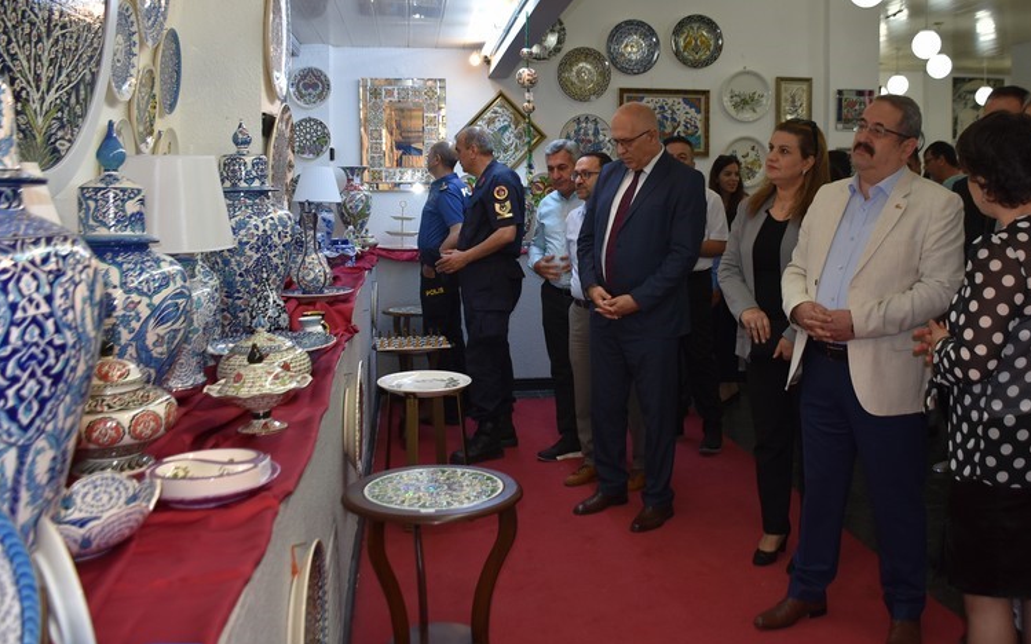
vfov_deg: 38.2
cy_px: 270
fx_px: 927
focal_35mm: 33
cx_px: 613
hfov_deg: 57.7
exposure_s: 1/60
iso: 400
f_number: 3.5
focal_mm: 18
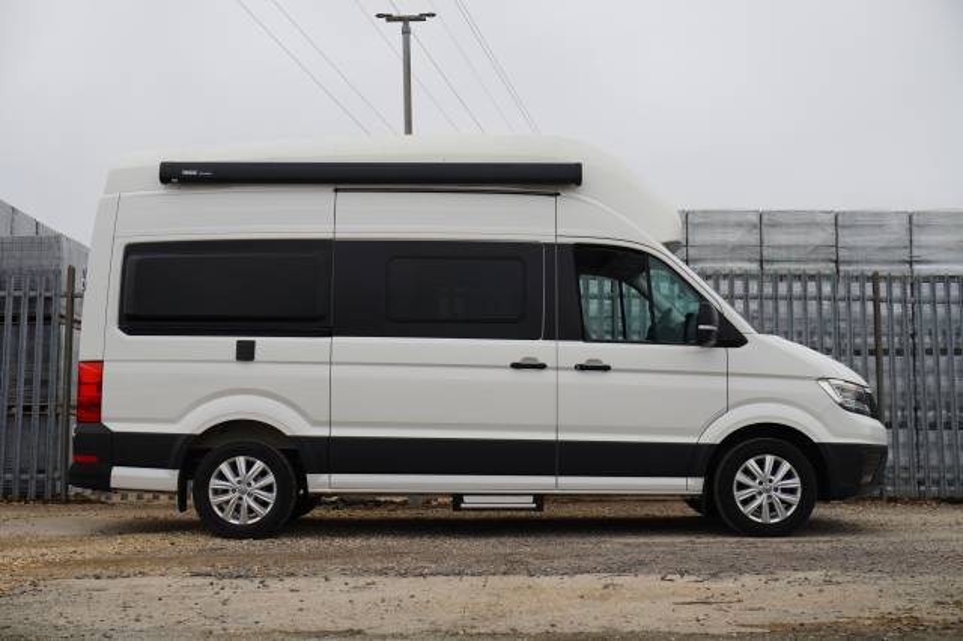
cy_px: 320
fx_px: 1243
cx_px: 482
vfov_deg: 28.9
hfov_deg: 42.3
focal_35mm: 46
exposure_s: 1/80
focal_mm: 31
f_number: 7.1
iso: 100
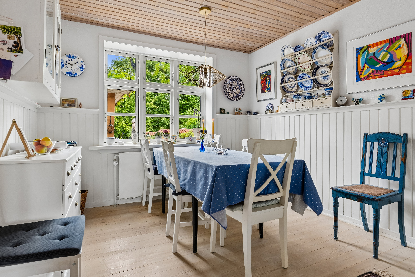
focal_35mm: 21
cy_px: 138
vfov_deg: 59.5
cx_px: 208
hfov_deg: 81.2
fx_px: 242
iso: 400
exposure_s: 1/10
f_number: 8
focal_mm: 14
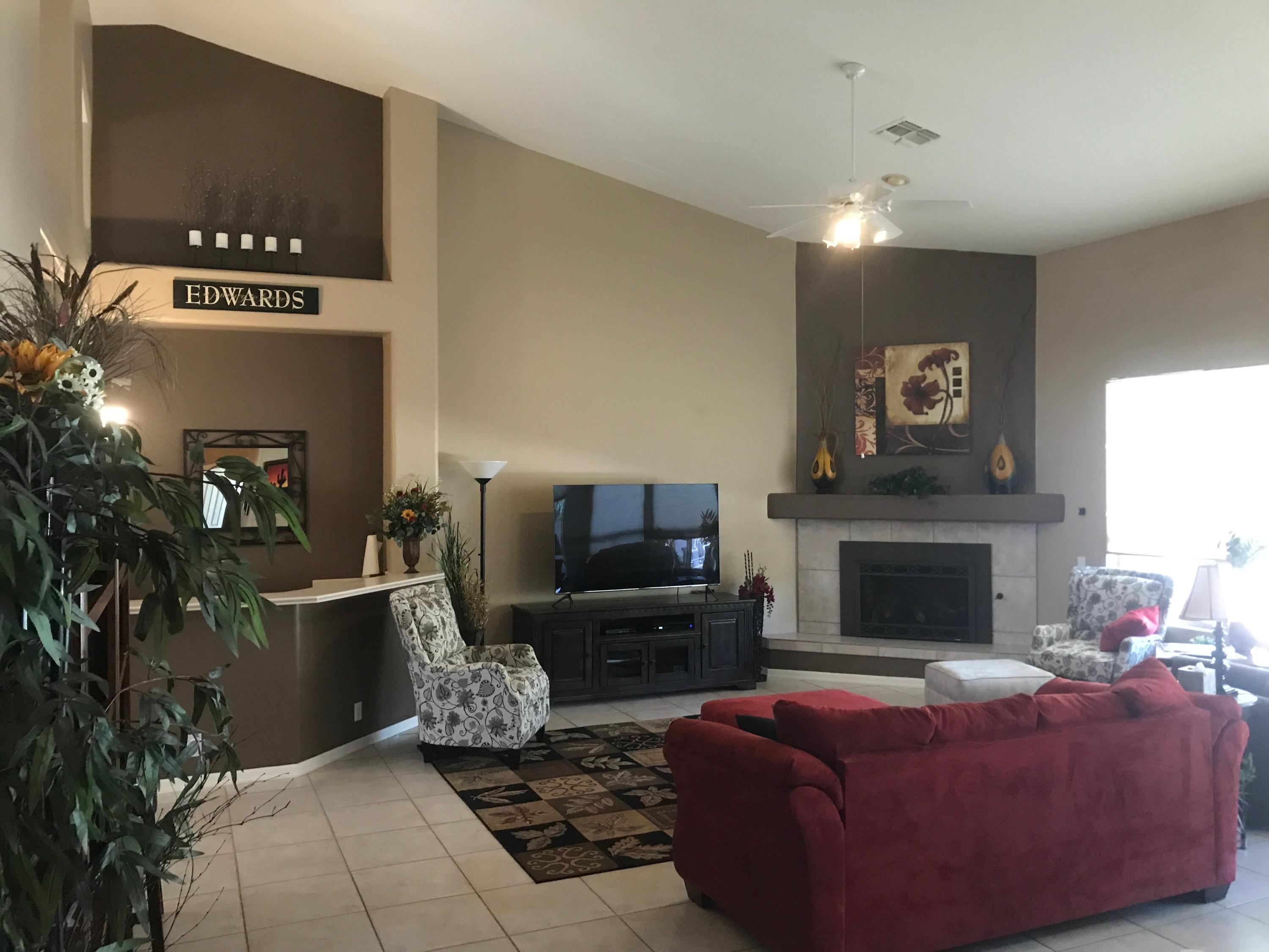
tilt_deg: -1.0
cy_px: 476
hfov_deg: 63.4
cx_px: 634
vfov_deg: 49.7
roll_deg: +0.3
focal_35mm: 28
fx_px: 1026
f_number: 1.8
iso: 100
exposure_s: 1/15
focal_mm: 3.99
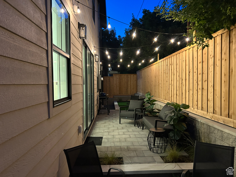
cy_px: 88
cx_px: 118
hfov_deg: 67.3
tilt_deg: -2.4
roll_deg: -0.1
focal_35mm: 26
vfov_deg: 53.1
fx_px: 177
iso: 640
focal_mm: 5.7
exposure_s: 1/40
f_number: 1.5
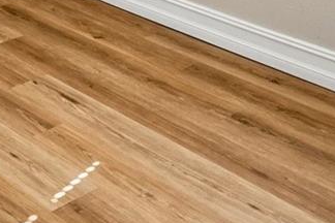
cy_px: -264
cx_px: -25
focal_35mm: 74
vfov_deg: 14.3
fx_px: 689
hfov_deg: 25.5
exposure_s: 1/30
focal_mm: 10
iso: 400
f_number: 8
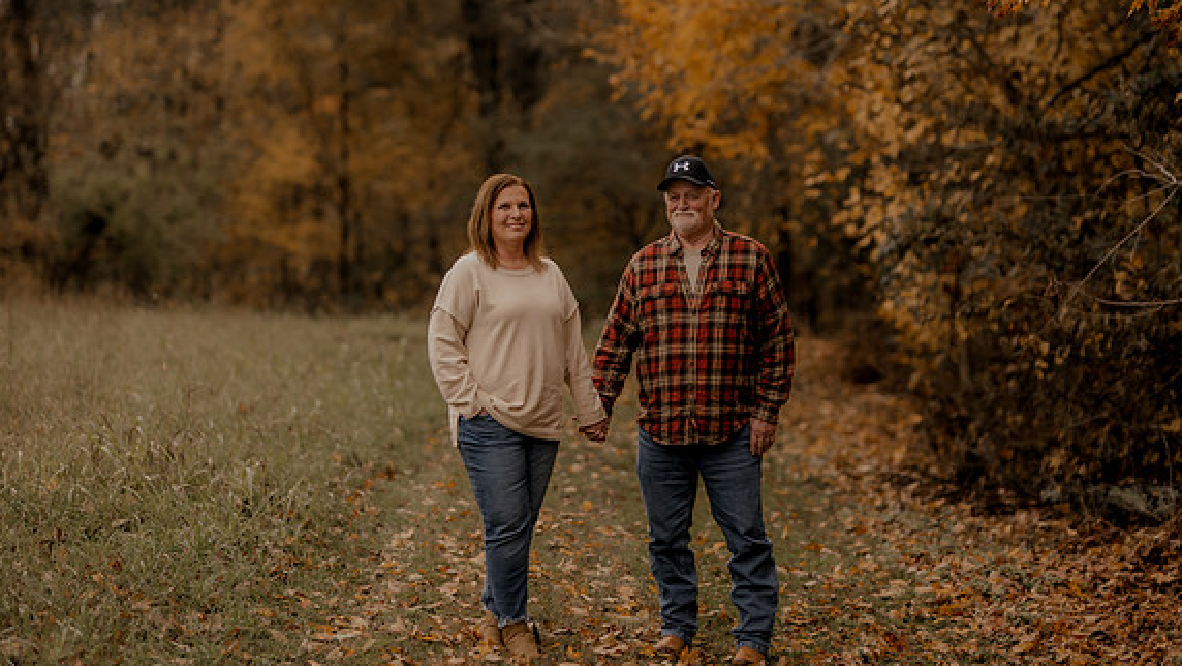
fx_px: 2915
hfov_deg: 22.9
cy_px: 282
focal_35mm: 93
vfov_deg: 13.0
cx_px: 583
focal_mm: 85
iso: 250
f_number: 1.8
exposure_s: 1/2500
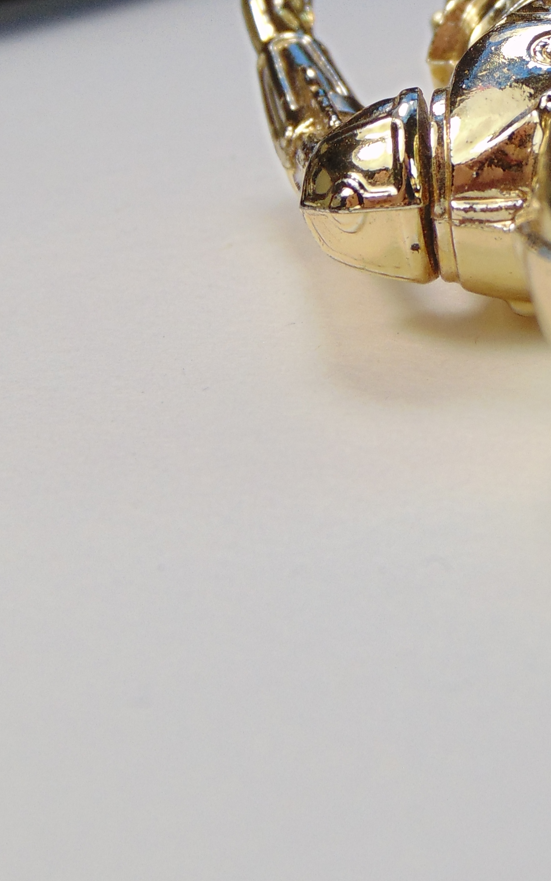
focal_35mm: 74
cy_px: 37
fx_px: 1778
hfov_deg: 17.0
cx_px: 621
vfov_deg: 26.6
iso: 80
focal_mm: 5.4
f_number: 3.1
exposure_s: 1/400
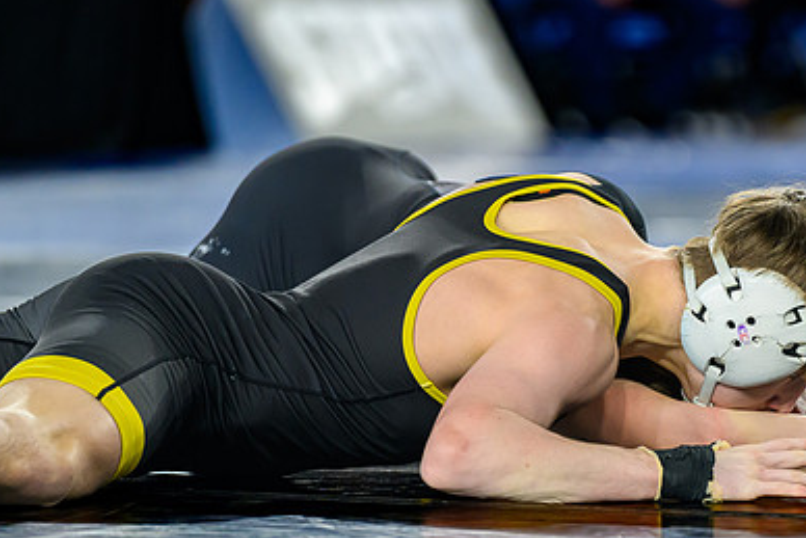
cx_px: 665
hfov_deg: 5.5
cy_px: 377
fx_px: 8443
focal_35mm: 377
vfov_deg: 3.6
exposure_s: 1/800
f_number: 2.8
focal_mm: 200
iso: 2500
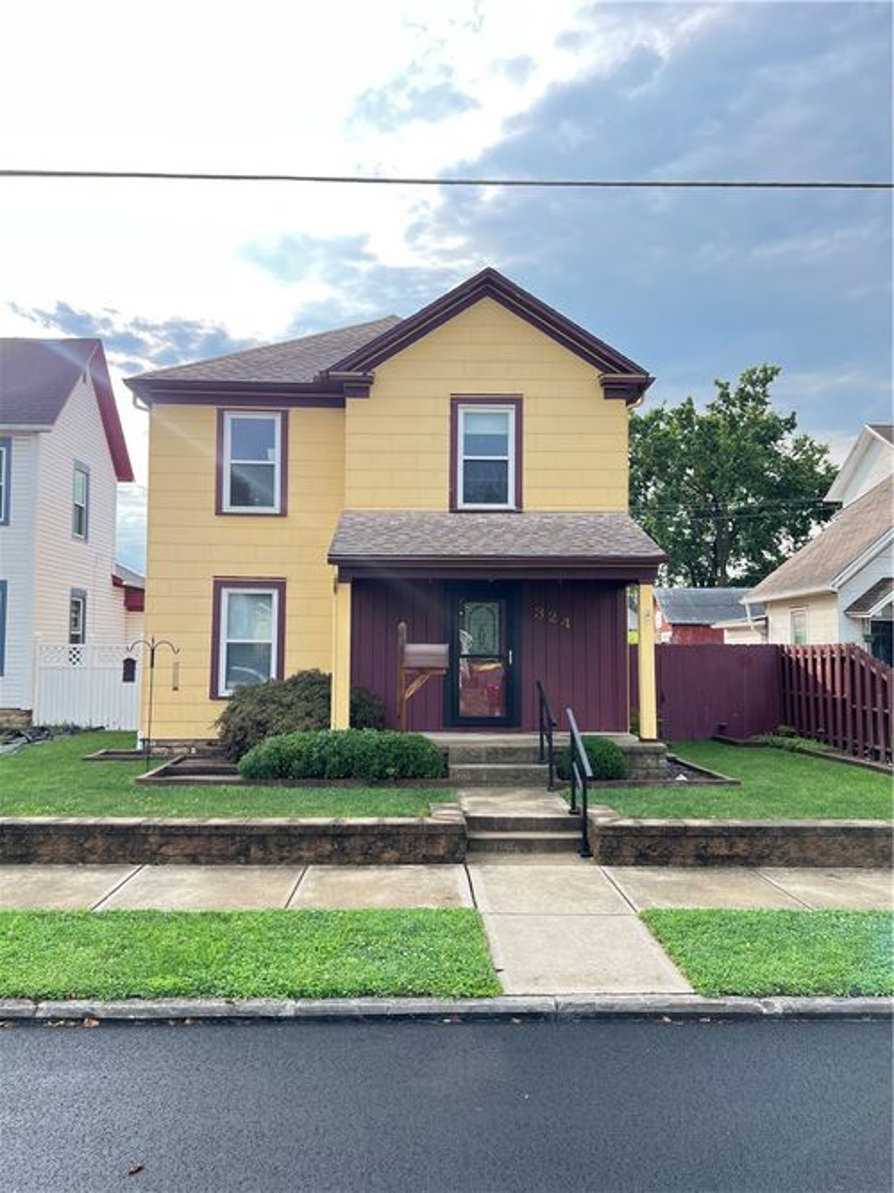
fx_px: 896
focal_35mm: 26
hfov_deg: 53.0
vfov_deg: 67.3
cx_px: 447
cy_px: 596
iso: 50
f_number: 1.5
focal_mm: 5.7
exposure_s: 1/808
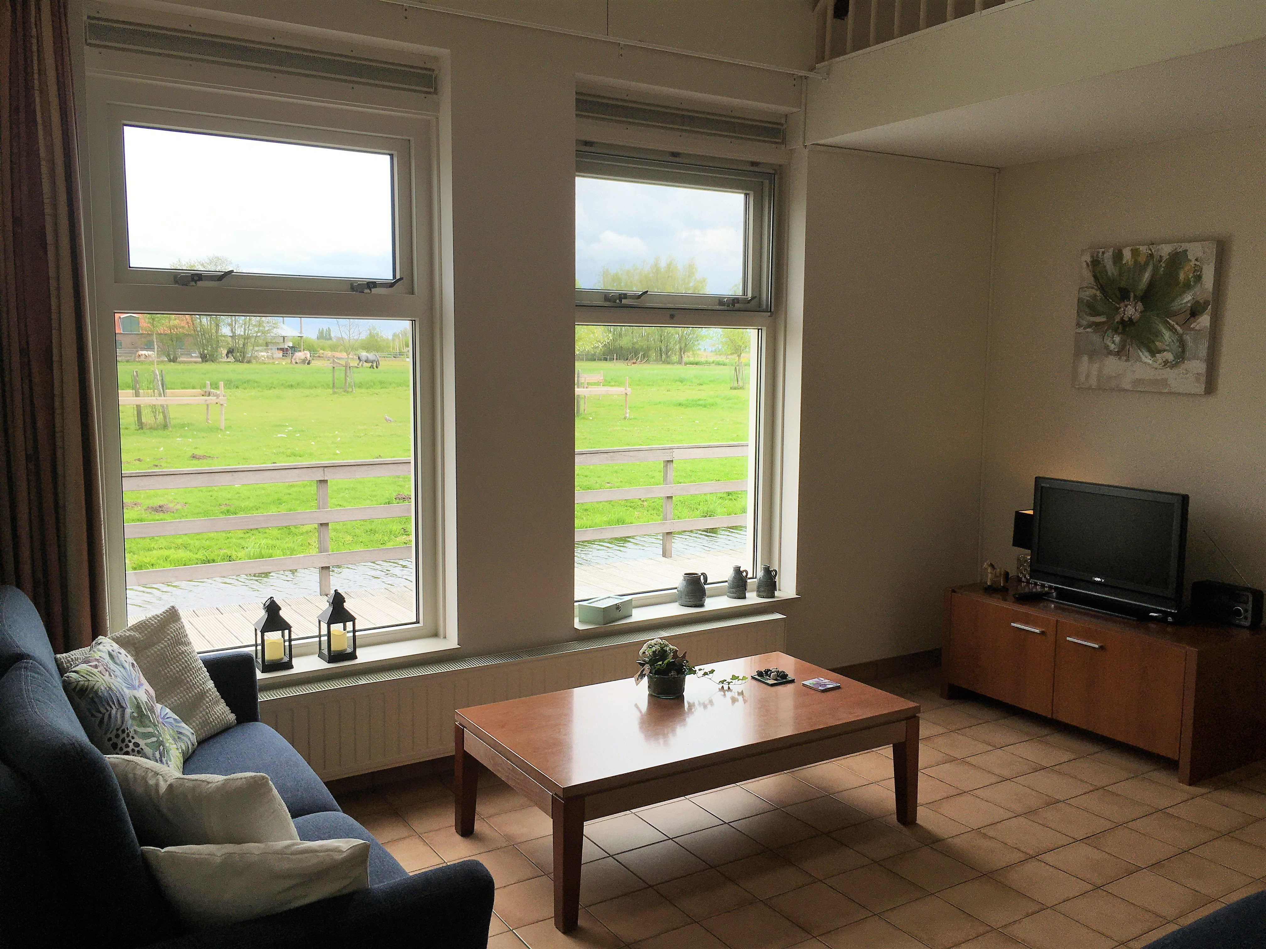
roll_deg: -0.8
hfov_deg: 61.7
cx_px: 633
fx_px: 1061
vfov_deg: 48.2
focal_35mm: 29
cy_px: 474
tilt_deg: -7.2
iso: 25
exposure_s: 1/334
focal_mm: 4.15
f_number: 2.2
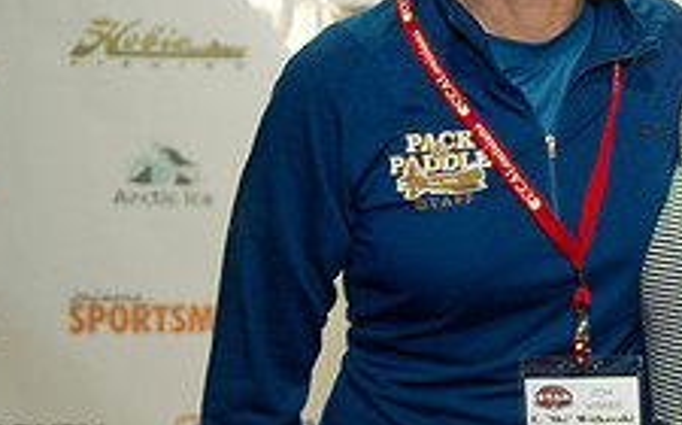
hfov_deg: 20.9
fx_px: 1708
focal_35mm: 92
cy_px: 167
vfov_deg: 14.2
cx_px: 840
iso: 1250
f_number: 2.8
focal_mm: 35
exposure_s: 1/60
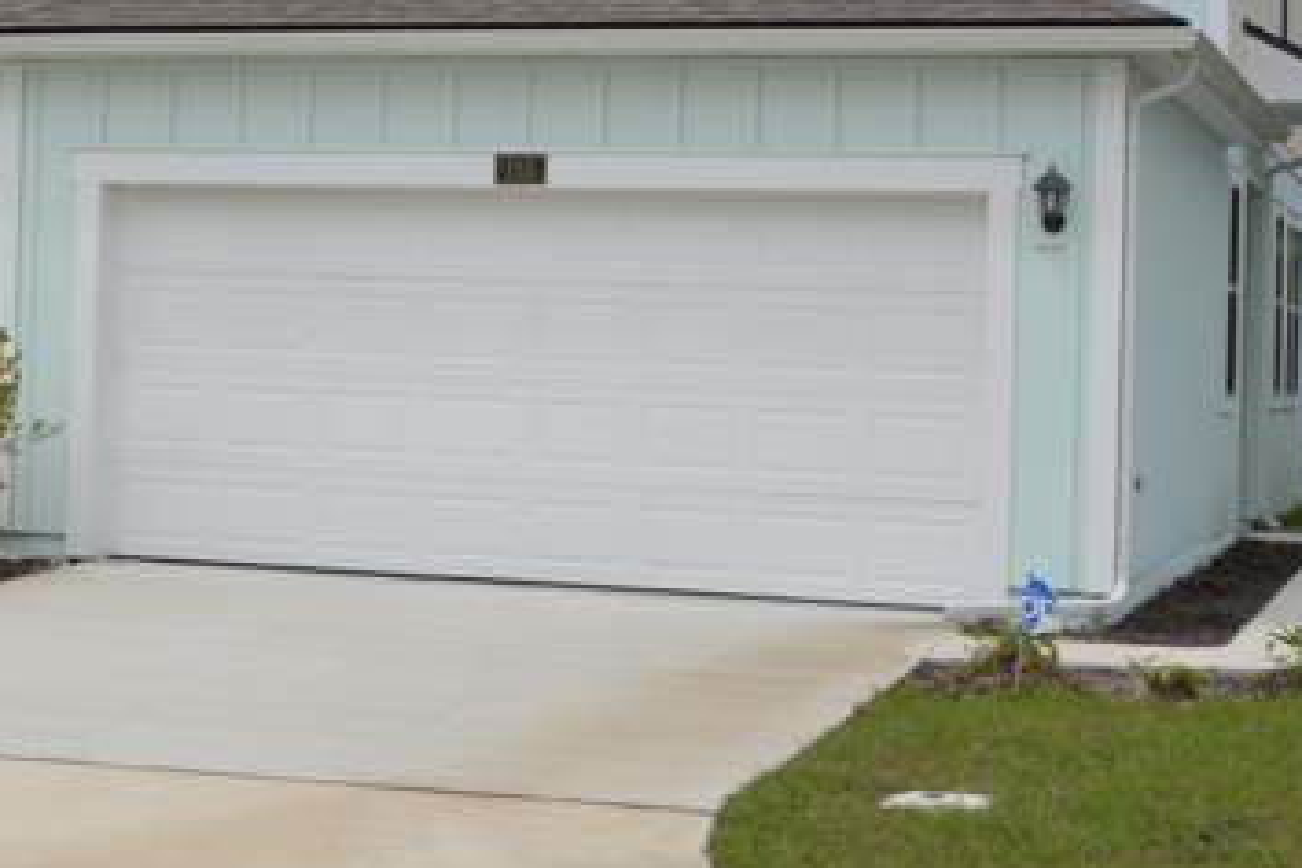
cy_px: 178
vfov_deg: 15.4
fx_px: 3182
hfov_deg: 22.4
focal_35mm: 88
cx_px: 51
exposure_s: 1/320
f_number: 9
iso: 100
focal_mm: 26
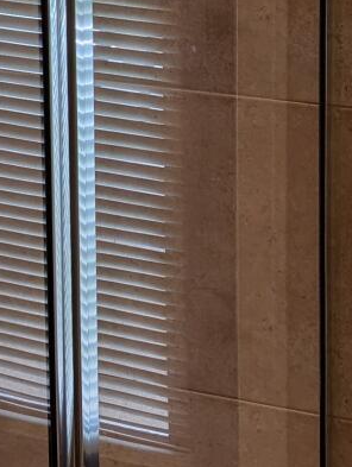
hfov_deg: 12.2
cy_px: -13
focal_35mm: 122
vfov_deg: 15.8
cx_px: 200
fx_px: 1650
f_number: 1.68
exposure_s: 1/142
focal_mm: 6.9
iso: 20
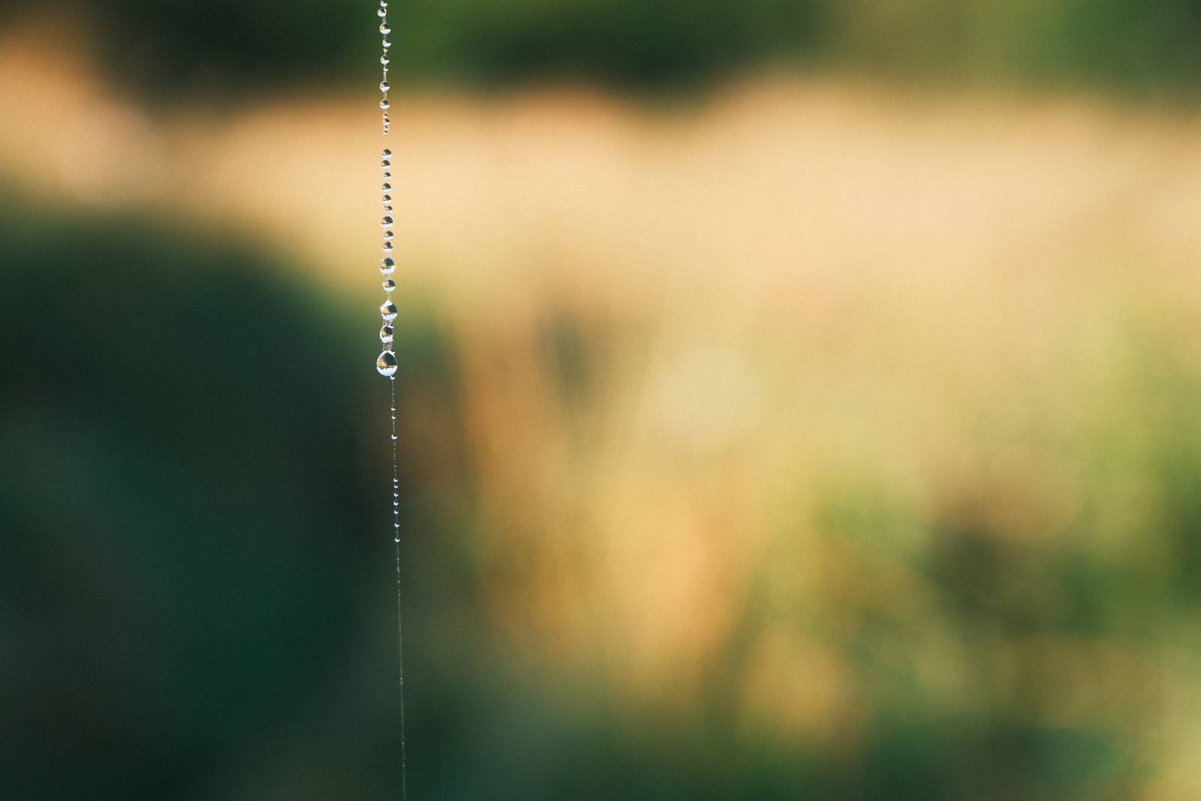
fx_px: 4003
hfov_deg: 17.1
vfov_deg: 11.4
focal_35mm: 120
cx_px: 600
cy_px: 400
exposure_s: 1/600
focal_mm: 80
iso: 640
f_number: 5.6
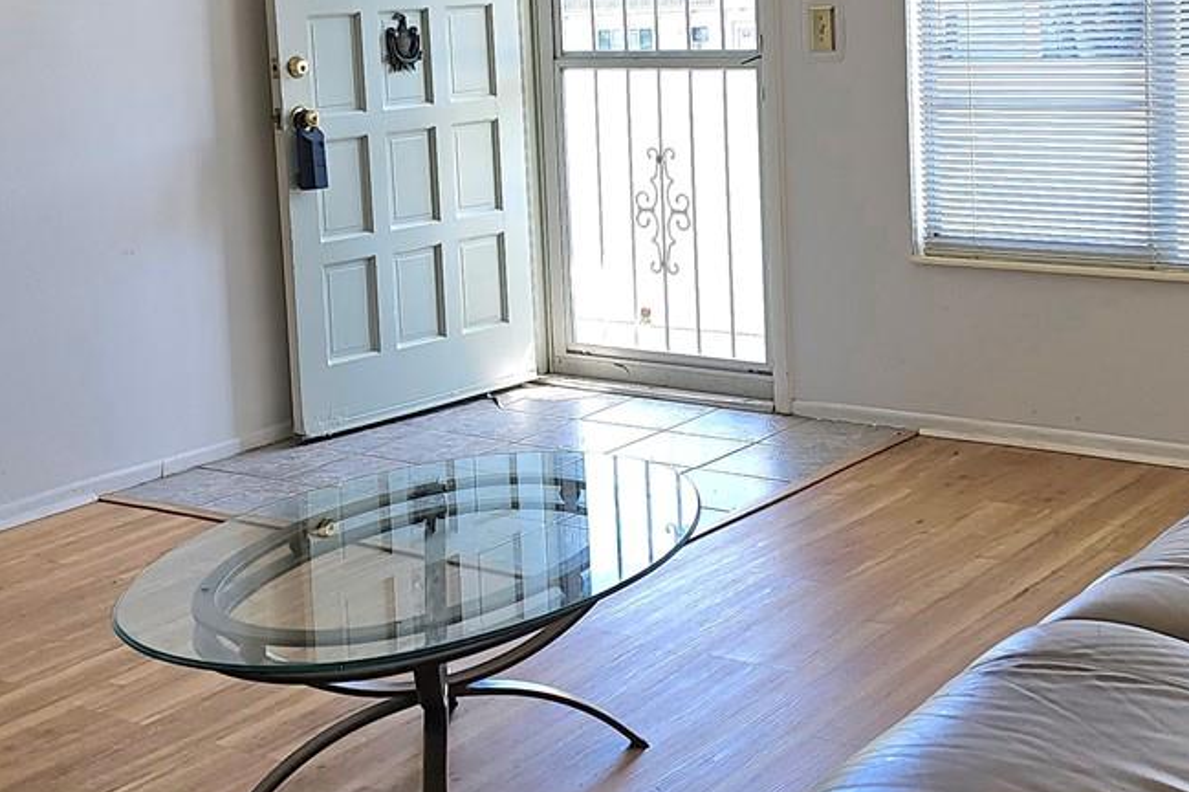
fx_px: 1948
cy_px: 152
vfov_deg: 22.6
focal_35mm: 59
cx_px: 583
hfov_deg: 33.9
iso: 20
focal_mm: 6.3
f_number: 1.7
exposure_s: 1/60.2
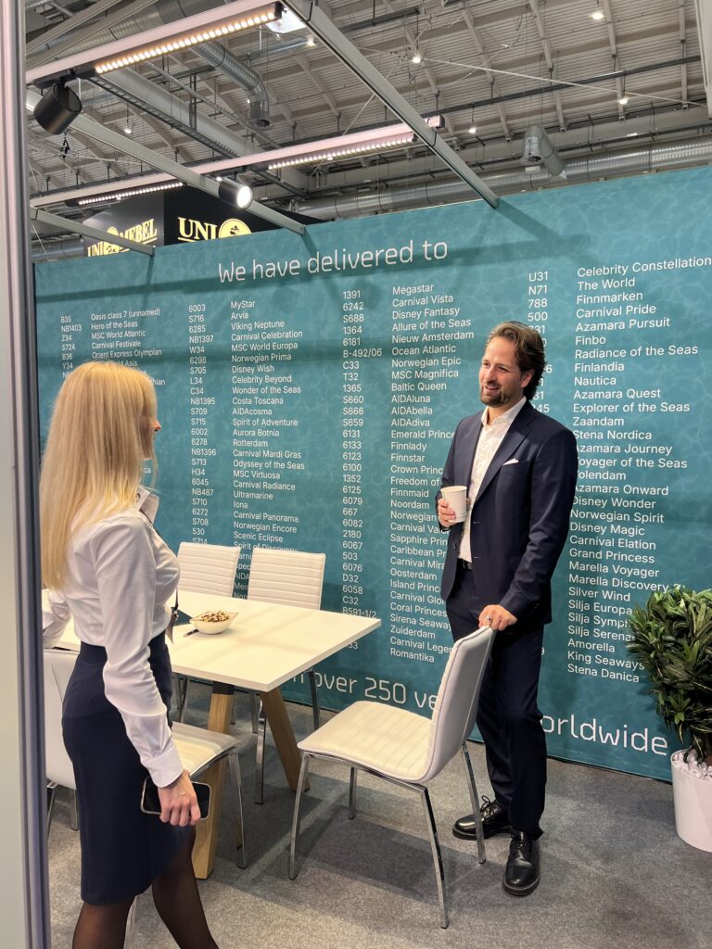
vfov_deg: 67.3
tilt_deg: -2.1
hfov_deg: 53.1
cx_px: 356
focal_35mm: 26
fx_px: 713
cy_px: 474
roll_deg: +1.1
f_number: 1.5
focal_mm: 5.7
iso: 64
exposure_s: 1/100
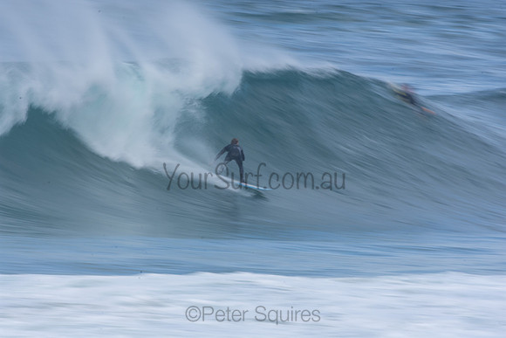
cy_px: 169
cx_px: 253
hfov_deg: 2.7
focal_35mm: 750
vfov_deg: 1.8
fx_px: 10544
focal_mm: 500
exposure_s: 1/25
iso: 100
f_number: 25
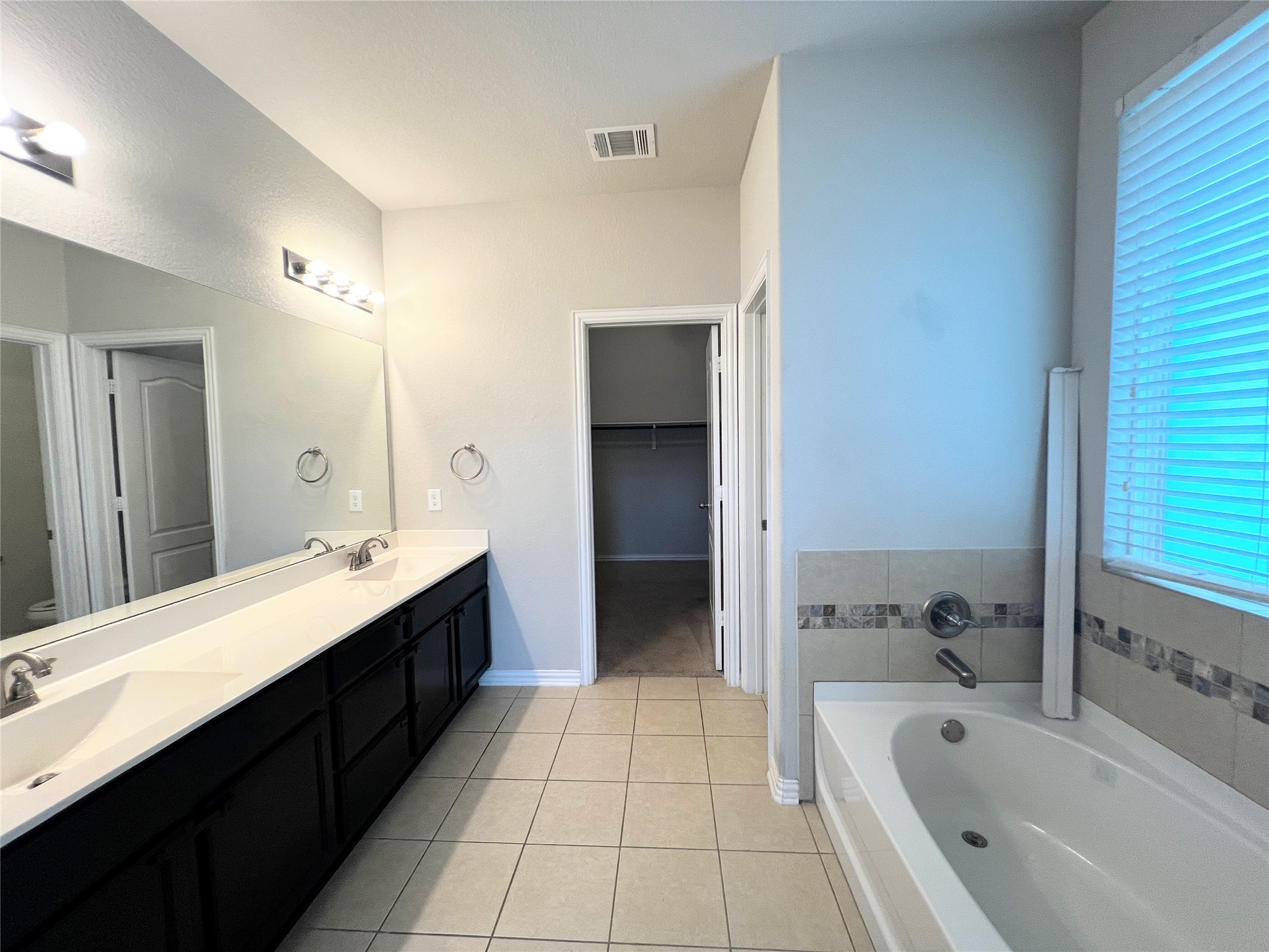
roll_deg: +1.1
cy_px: 476
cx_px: 634
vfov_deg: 89.9
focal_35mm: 13
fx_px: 477
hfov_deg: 106.2
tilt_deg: -4.3
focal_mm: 1.57
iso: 125
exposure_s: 1/120
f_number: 1.8
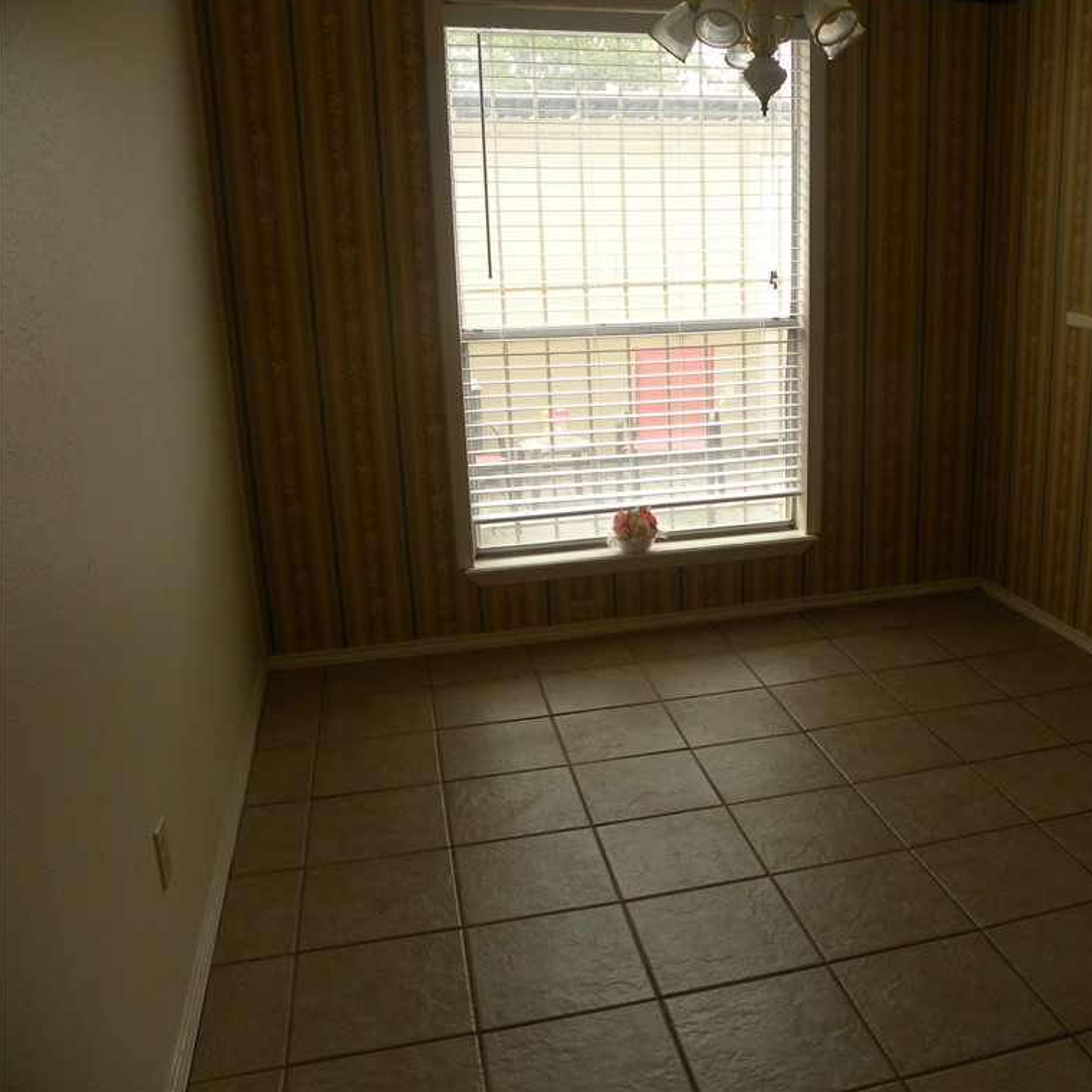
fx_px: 1106
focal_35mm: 31
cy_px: 541
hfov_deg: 51.5
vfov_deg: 52.5
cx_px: 732
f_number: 3.2
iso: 64
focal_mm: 4.6
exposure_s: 1/66.4
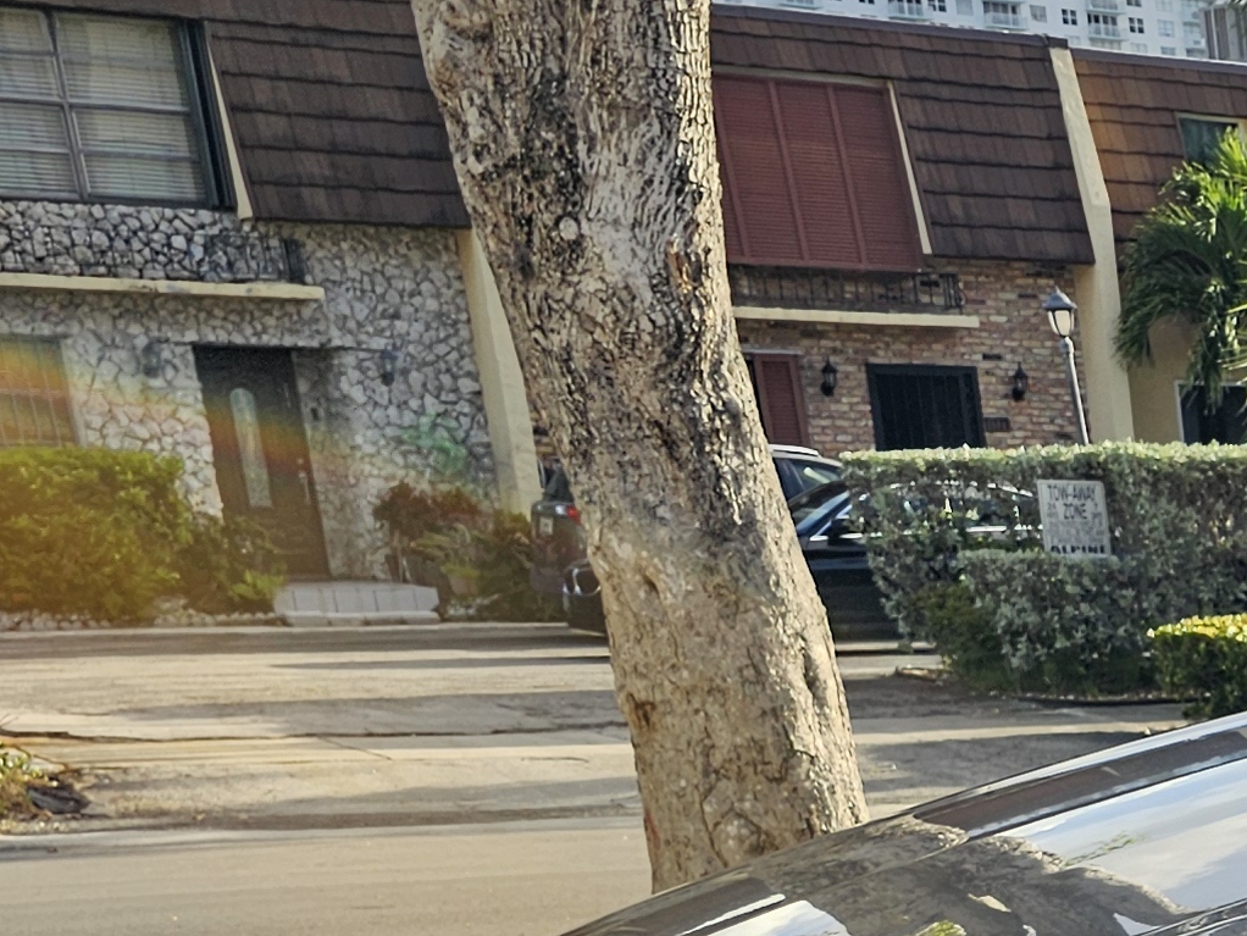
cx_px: 2194
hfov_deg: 17.8
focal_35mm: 90
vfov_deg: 14.5
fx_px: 3243
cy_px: 1658
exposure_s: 1/270
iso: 10
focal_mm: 6.3
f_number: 1.7
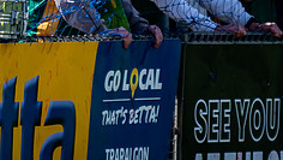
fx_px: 11021
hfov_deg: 1.5
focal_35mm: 1468
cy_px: -55
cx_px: 77
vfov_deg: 0.8
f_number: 2.8
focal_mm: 200
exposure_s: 1/2500
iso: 160
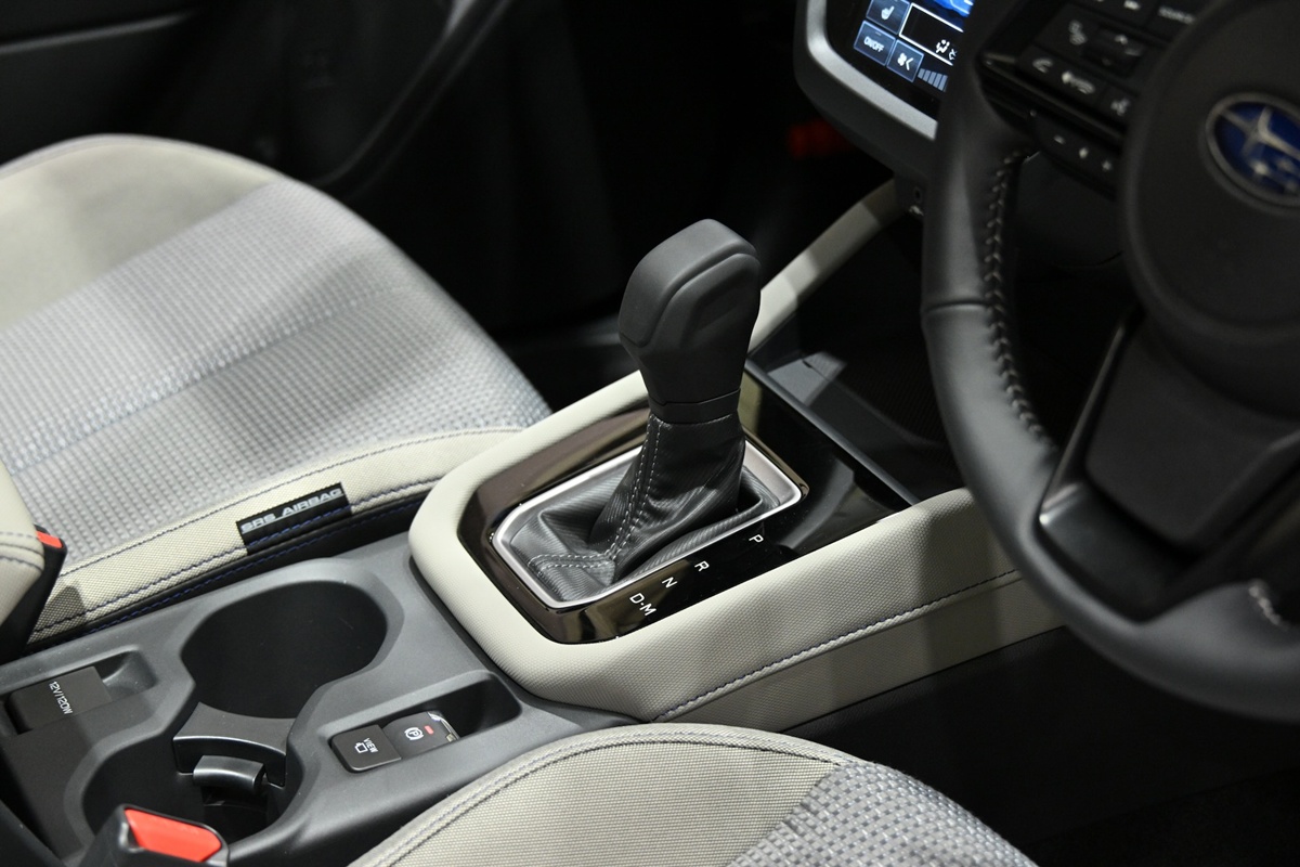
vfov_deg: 19.5
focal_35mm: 70
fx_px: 2528
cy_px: 434
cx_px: 650
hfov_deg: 28.8
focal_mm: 70
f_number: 6
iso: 2800
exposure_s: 1/40
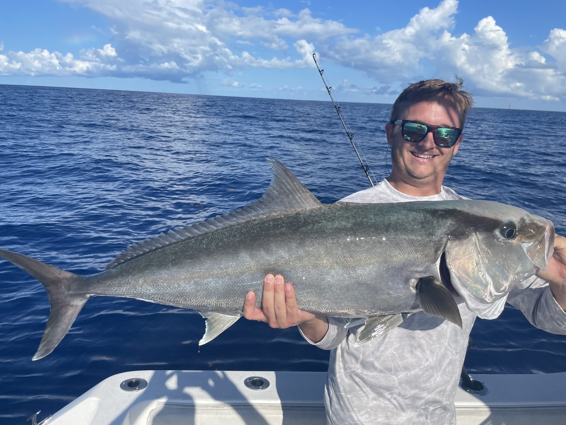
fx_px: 425
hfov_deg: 67.3
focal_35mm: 26
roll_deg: -2.7
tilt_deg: -13.2
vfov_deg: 53.1
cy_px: 212
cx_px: 283
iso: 32
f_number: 1.6
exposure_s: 1/4464
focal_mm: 4.2
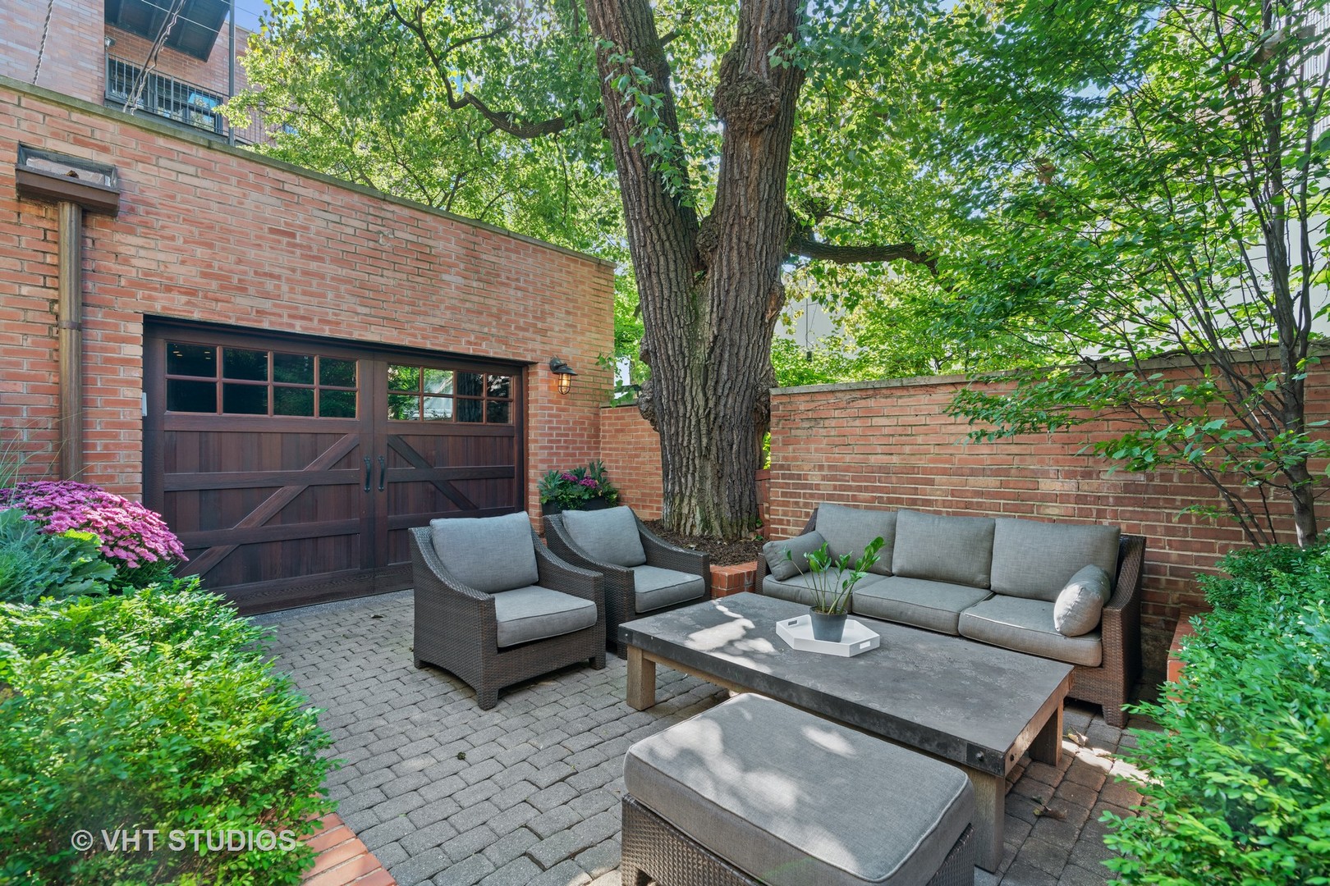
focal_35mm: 16
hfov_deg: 96.7
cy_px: 443
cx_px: 665
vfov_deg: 73.7
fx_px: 591
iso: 320
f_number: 7.1
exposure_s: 1/3
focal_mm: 16
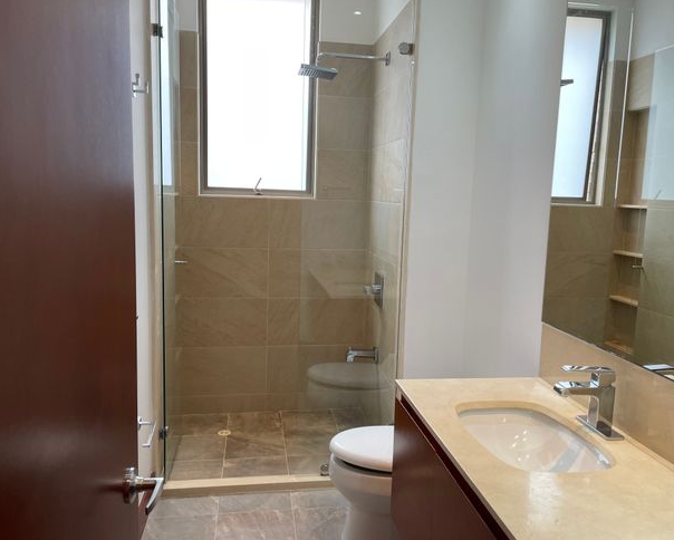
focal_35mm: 28
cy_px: 276
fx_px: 559
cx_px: 333
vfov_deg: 51.6
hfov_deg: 62.2
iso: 64
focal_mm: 4.2
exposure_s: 1/120
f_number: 1.6
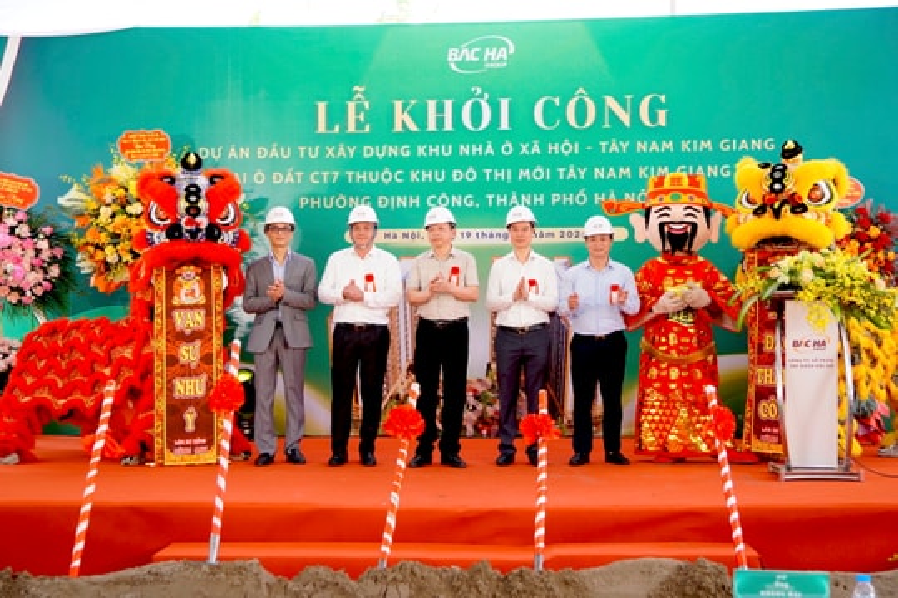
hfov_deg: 40.0
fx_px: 1235
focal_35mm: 50
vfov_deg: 27.3
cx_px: 449
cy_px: 299
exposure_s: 1/160
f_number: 2.8
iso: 320
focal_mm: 33
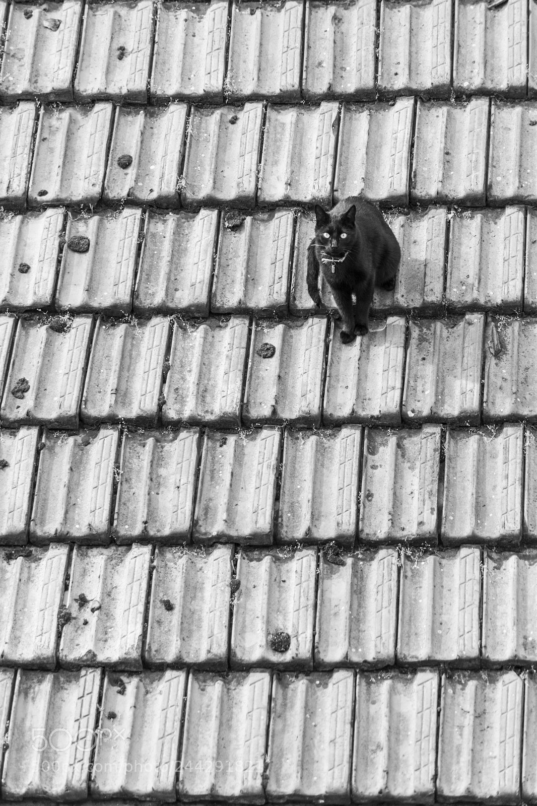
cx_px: 268
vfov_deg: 15.2
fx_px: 3022
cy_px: 403
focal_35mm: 135
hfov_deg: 10.2
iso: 100
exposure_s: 1/200
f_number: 4.5
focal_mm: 90
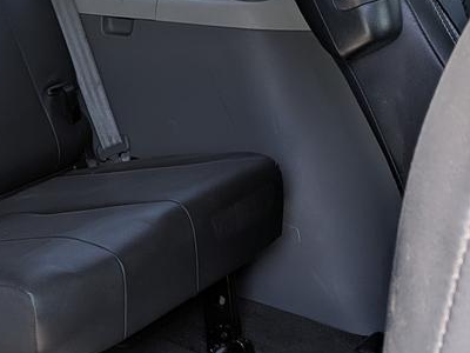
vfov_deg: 18.4
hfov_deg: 23.8
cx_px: 57
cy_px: 181
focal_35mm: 80
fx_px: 1086
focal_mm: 5.43
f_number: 1.89
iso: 38
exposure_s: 1/461
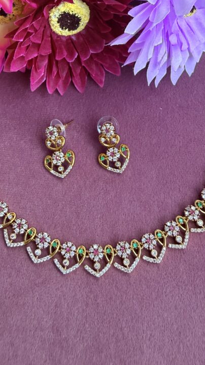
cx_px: 88
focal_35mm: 34
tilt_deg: -62.4
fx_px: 328
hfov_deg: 34.6
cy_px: 141
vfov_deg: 57.4
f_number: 2.2
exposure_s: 1/50
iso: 400
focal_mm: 2.22
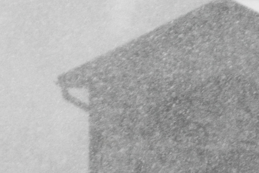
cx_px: 131
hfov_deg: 5.3
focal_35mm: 389
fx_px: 2798
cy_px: 76
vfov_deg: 3.5
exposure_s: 1/160
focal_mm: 150
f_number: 6.3
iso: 1600
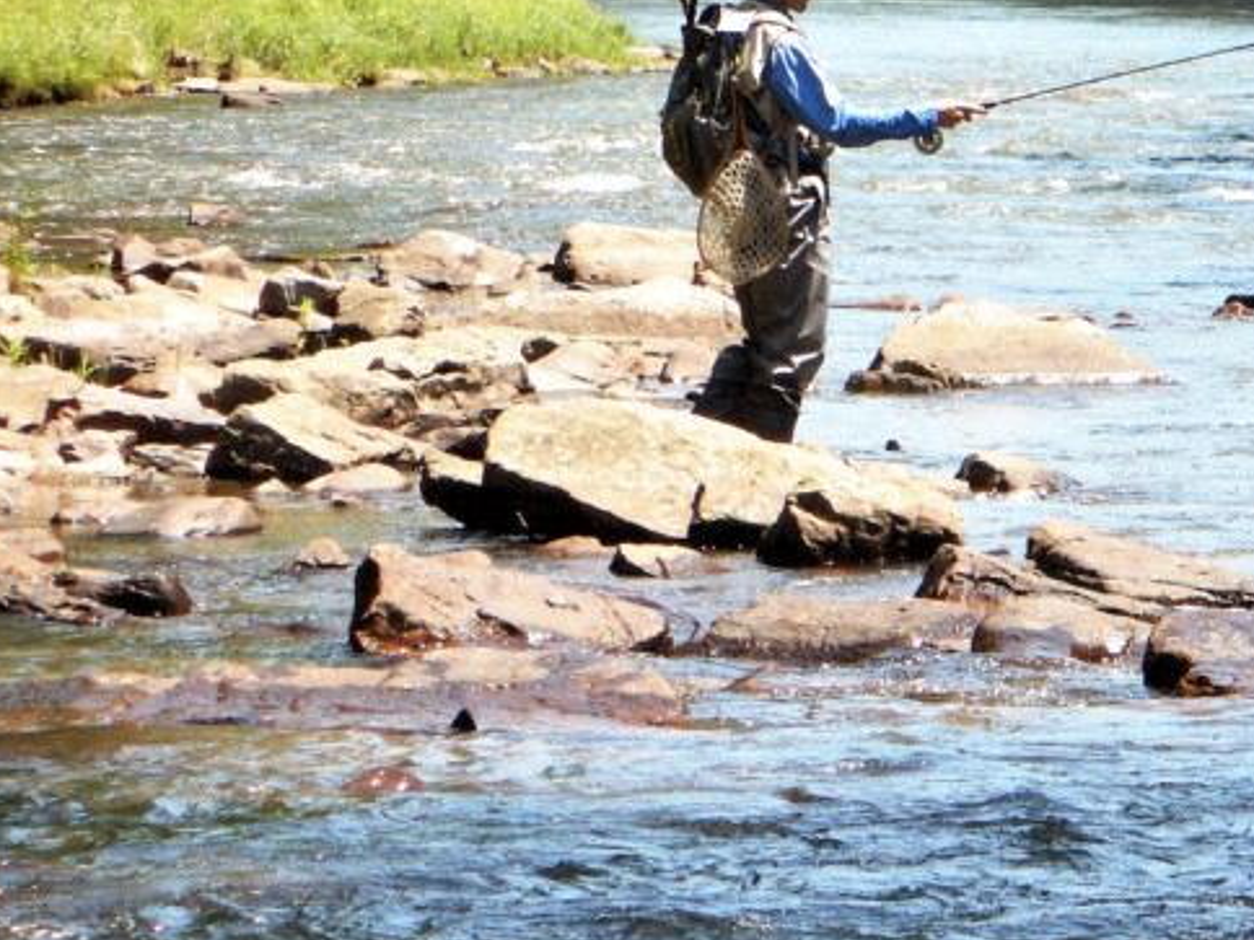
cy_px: 368
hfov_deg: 7.8
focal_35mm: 254
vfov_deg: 5.9
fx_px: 9201
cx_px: 1213
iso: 125
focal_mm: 21.5
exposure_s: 1/250
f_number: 4.9
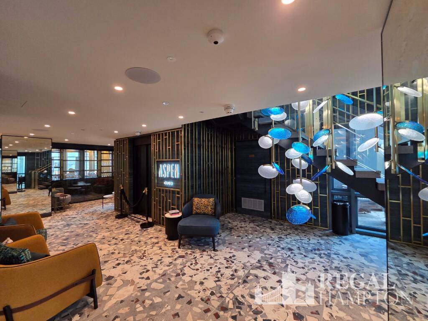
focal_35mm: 13
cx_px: 214
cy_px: 160
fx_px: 161
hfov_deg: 106.2
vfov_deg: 89.9
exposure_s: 1/101
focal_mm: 2.2
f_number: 2.2
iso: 250
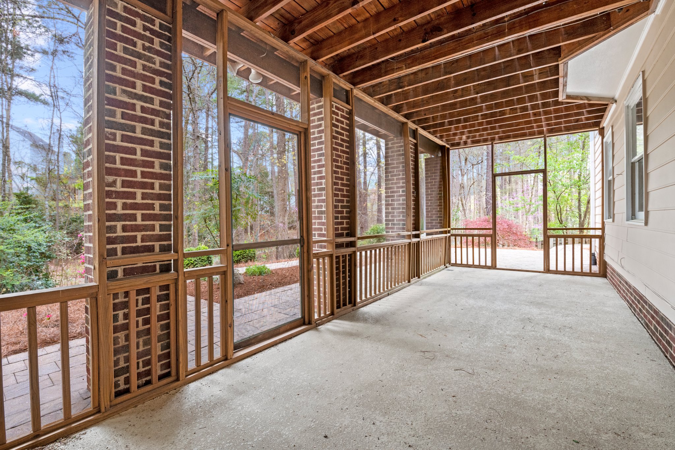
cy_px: 225
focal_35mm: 15
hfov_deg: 100.4
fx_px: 281
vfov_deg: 77.3
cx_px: 338
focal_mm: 15
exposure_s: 1/10
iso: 400
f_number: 7.1
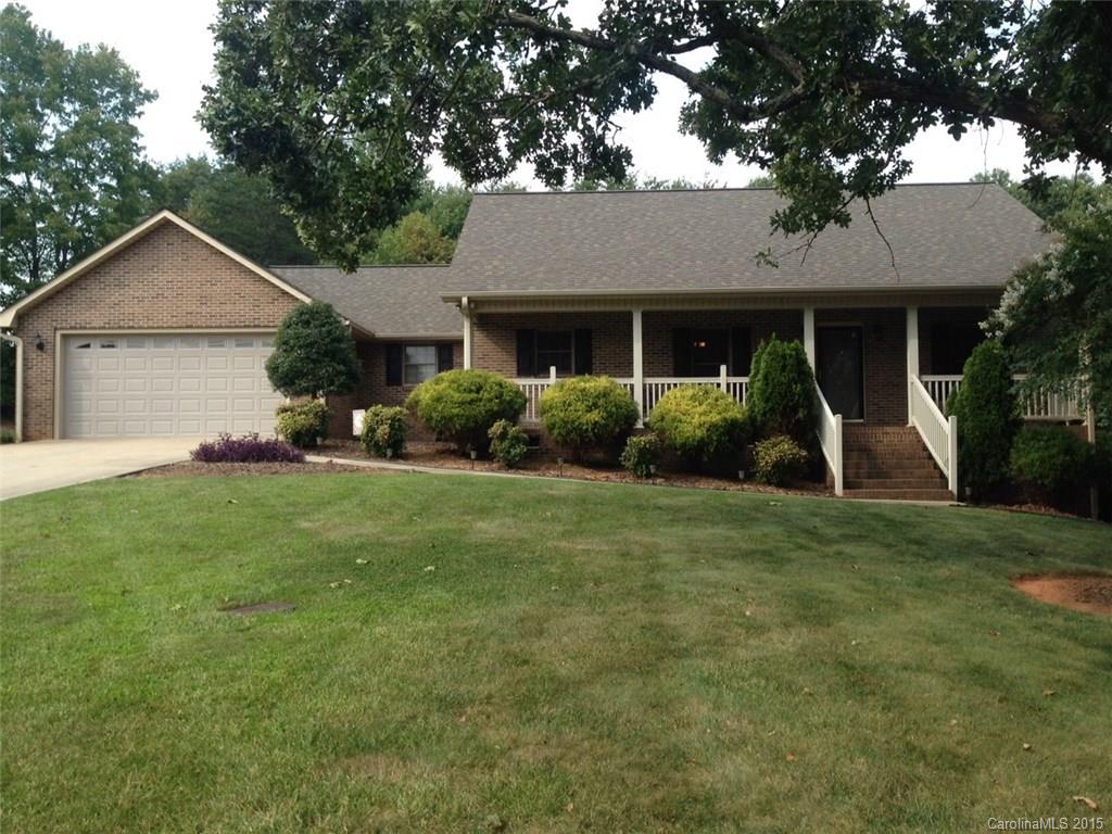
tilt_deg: +1.6
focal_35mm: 33
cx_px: 556
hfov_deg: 55.4
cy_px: 417
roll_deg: +0.0
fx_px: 1060
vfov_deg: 42.9
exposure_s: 1/366
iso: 50
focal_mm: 4.12
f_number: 2.4
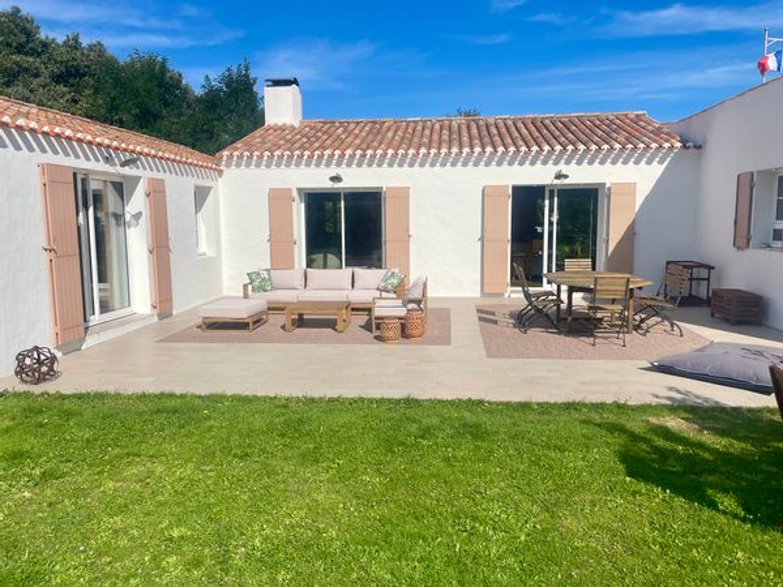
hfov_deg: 67.3
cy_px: 294
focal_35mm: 26
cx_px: 392
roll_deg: +1.2
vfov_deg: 53.1
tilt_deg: -7.6
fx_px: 588
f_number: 1.6
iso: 32
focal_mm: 4.2
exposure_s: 1/8403
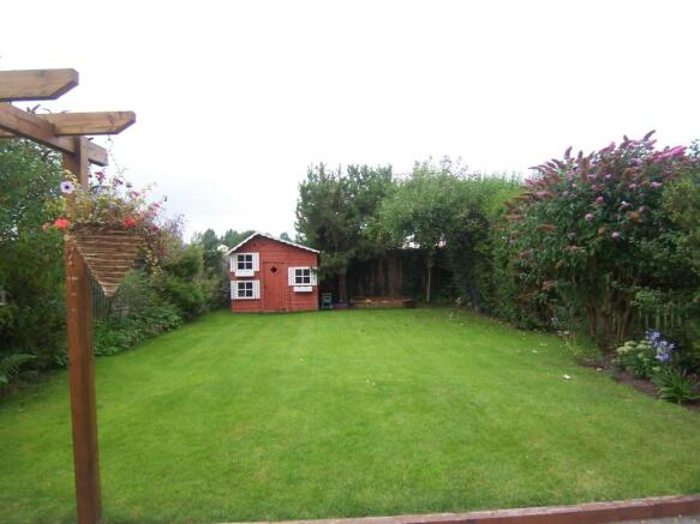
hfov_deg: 73.9
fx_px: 465
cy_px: 262
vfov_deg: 58.9
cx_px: 350
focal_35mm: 23
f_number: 2.8
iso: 64
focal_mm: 3.8
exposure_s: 1/250
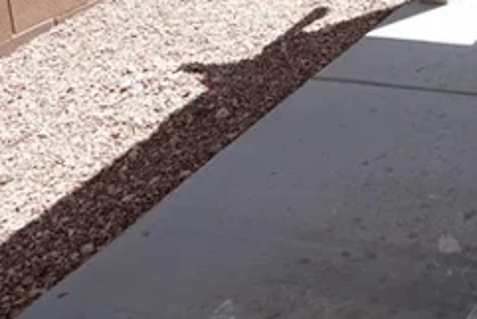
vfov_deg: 21.4
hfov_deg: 30.5
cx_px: 623
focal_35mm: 51
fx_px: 676
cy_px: -183
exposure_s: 1/50
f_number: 9
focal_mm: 12
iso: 50
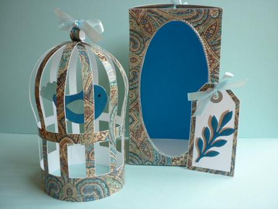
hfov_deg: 55.3
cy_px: 104
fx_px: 265
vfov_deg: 43.0
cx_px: 139
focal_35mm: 33
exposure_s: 1/40
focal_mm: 5.5
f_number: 2.8
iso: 80
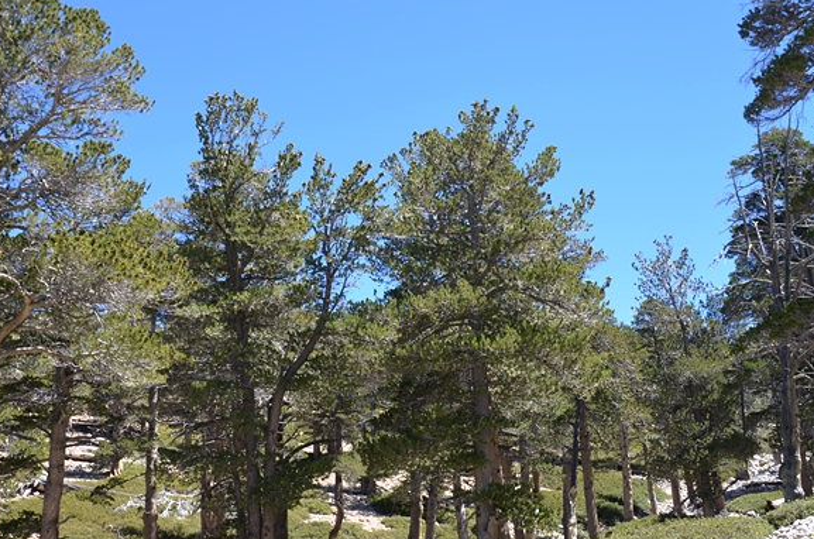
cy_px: 317
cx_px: 303
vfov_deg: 30.5
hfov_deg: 44.5
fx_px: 986
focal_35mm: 44
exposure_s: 1/160
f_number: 6.3
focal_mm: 21
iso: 100
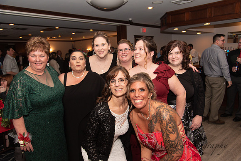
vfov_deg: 46.4
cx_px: 120
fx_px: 187
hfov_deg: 65.5
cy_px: 80
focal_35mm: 28
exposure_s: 1/200
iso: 800
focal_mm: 28
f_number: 4
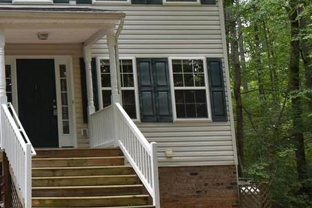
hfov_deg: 21.6
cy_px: 72
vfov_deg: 16.0
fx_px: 736
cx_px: -94
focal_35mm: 85
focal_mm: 20
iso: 400
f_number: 5.6
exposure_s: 1/125
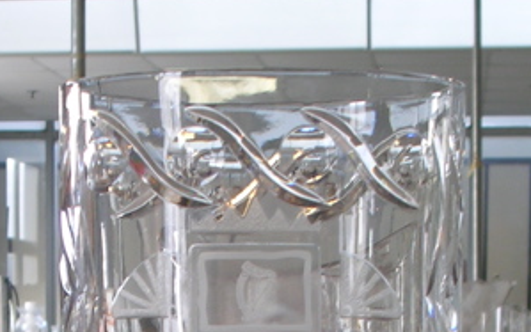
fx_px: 1968
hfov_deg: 15.3
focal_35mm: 136
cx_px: 176
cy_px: 531
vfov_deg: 9.3
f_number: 3.4
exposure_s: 1/10.2
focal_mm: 9.1
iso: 50
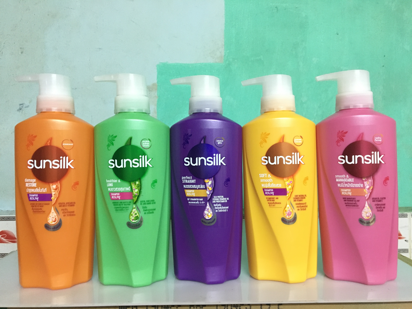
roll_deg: +0.3
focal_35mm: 29
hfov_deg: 61.7
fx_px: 345
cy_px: 154
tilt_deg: +2.9
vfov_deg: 48.2
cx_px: 206
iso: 250
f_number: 2.2
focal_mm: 4.15
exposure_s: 1/17
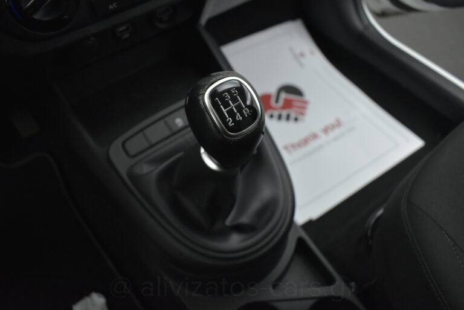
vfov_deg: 48.0
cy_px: 155
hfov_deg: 67.4
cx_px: 232
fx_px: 348
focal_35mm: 27
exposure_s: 1/125
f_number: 3.5
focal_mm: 18
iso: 1600
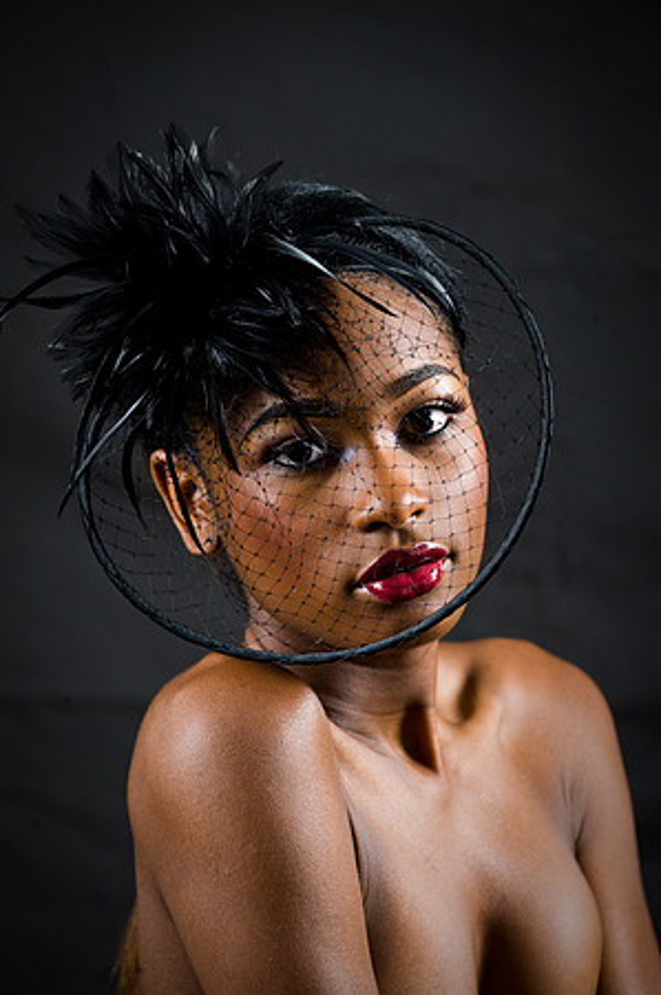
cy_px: 498
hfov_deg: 6.9
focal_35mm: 200
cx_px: 330
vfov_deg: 10.3
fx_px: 5521
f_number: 5.6
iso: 320
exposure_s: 1/125
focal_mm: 200
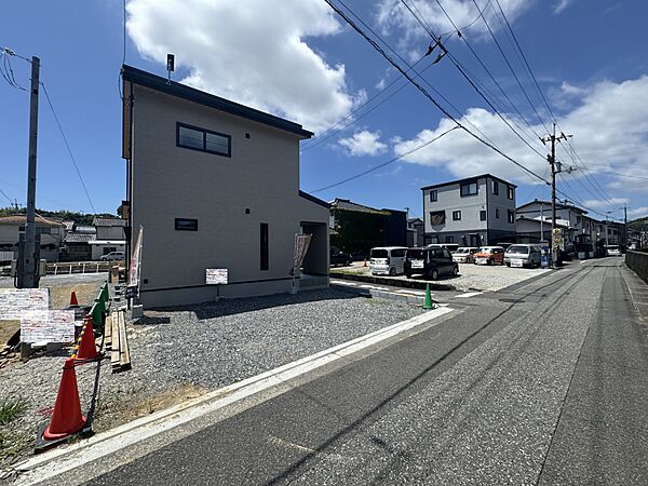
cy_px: 243
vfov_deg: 85.7
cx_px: 324
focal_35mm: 14
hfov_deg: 102.1
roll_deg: +0.7
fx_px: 262
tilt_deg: +1.8
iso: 50
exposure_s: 1/1927
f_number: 2.2
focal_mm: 2.22
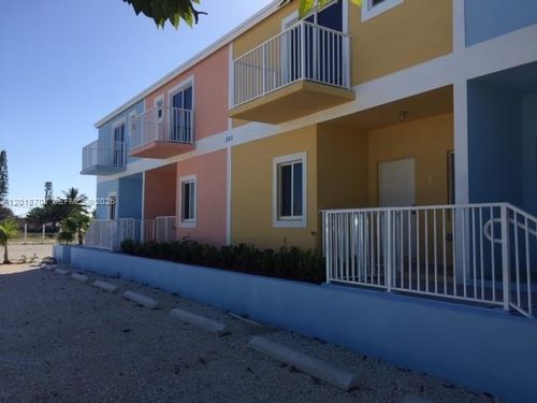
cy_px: 202
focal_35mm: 29
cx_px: 268
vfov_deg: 48.2
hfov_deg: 61.7
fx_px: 450
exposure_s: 1/1883
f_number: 2.2
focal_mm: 4.15
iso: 32
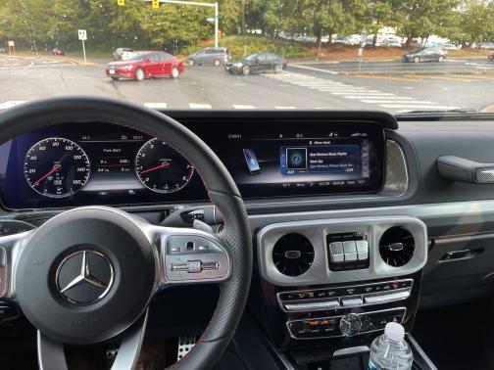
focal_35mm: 26
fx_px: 371
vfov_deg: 53.1
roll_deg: -3.1
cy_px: 185
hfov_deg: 67.3
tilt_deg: -25.9
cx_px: 247
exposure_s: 1/165
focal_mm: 4.2
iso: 32
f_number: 1.6
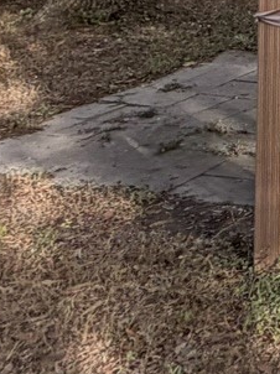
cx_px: 873
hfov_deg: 10.4
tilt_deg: +2.9
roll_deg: -0.6
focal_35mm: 95
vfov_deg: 17.2
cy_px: -284
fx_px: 1026
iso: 50
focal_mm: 2.22
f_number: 2.2
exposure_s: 1/121
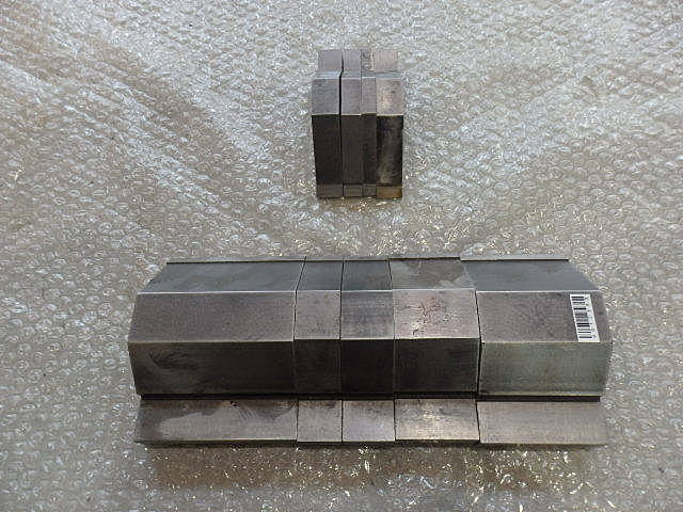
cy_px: 256
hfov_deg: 69.4
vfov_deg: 54.9
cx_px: 342
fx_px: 493
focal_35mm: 25
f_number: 3
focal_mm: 4.5
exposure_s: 1/30
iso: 160
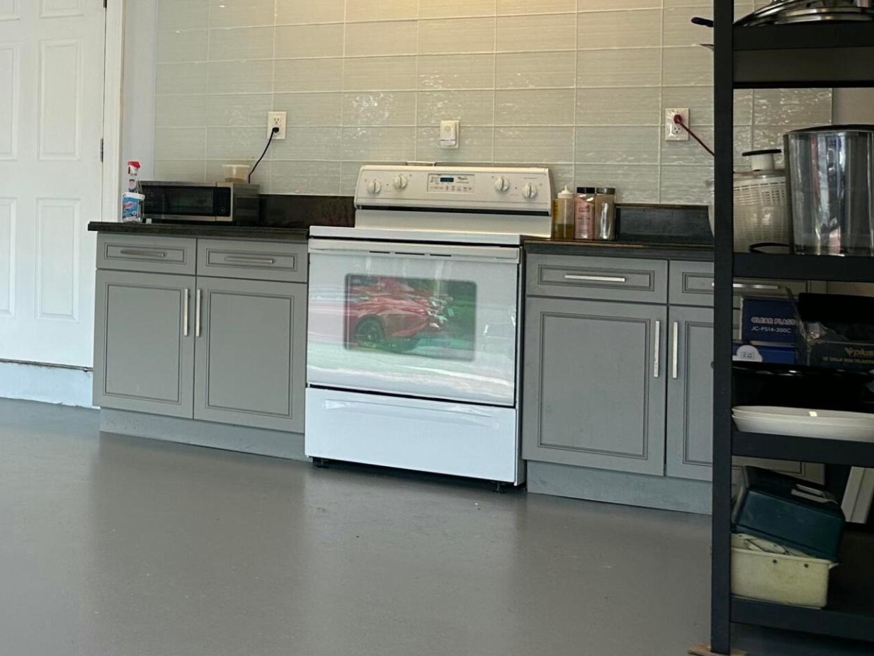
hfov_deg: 30.1
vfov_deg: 25.7
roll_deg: -1.8
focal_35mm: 56
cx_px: -132
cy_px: 144
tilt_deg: +1.8
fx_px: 1414
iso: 64
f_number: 1.78
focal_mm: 6.86
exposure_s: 1/167
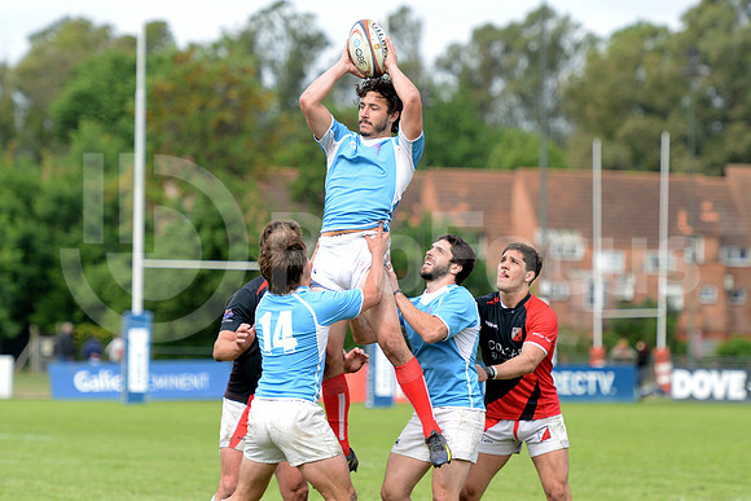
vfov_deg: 7.0
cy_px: 250
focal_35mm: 195
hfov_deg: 10.5
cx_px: 376
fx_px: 4069
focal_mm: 195
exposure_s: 1/1000
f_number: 4
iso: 500
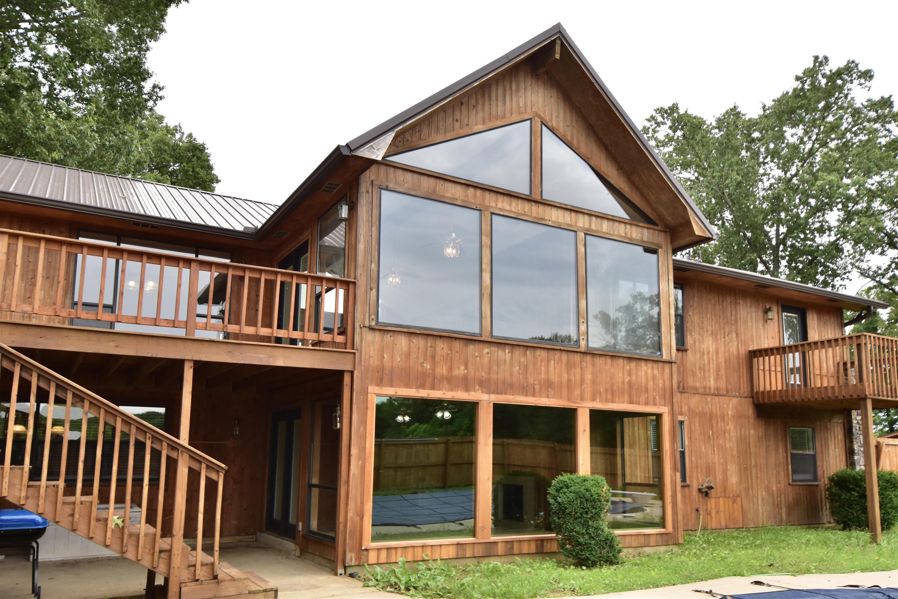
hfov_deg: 64.6
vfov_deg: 45.7
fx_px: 711
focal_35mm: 28
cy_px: 300
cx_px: 449
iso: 400
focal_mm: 19
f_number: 10
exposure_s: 1/250
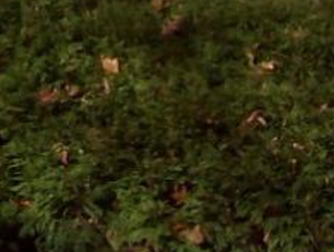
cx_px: -303
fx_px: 2242
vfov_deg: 5.9
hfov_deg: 8.2
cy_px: -526
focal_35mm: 232
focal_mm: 6
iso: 100
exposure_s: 1/1009
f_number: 4.7
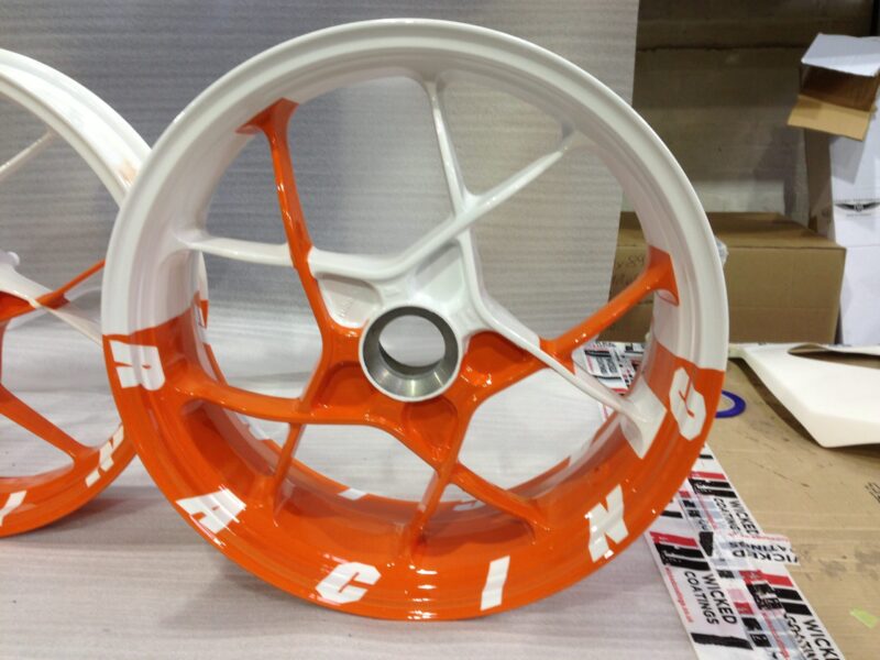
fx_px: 839
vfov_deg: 42.9
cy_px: 330
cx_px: 440
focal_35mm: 33
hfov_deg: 55.4
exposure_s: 1/20
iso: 50
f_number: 2.4
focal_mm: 4.13
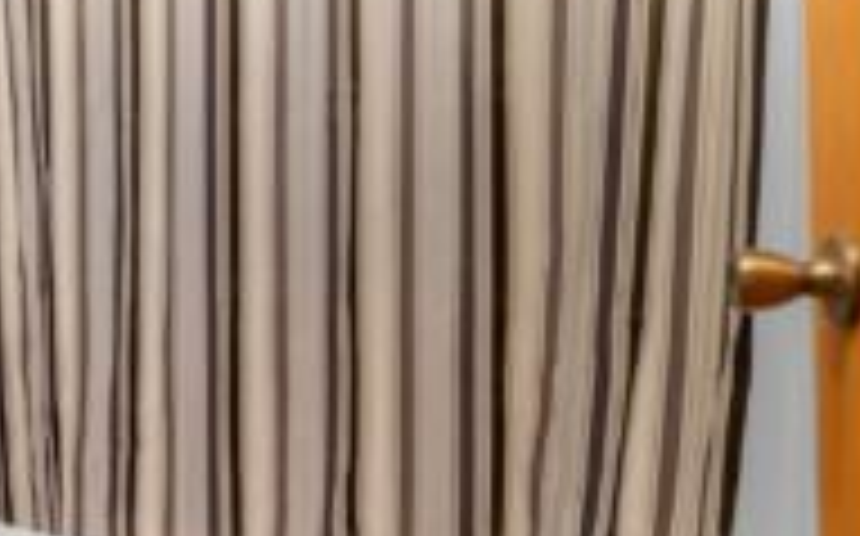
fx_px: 764
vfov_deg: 38.6
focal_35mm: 33
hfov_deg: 46.8
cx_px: -36
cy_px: 245
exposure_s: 1/125
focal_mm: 15.3
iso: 800
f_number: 2.8
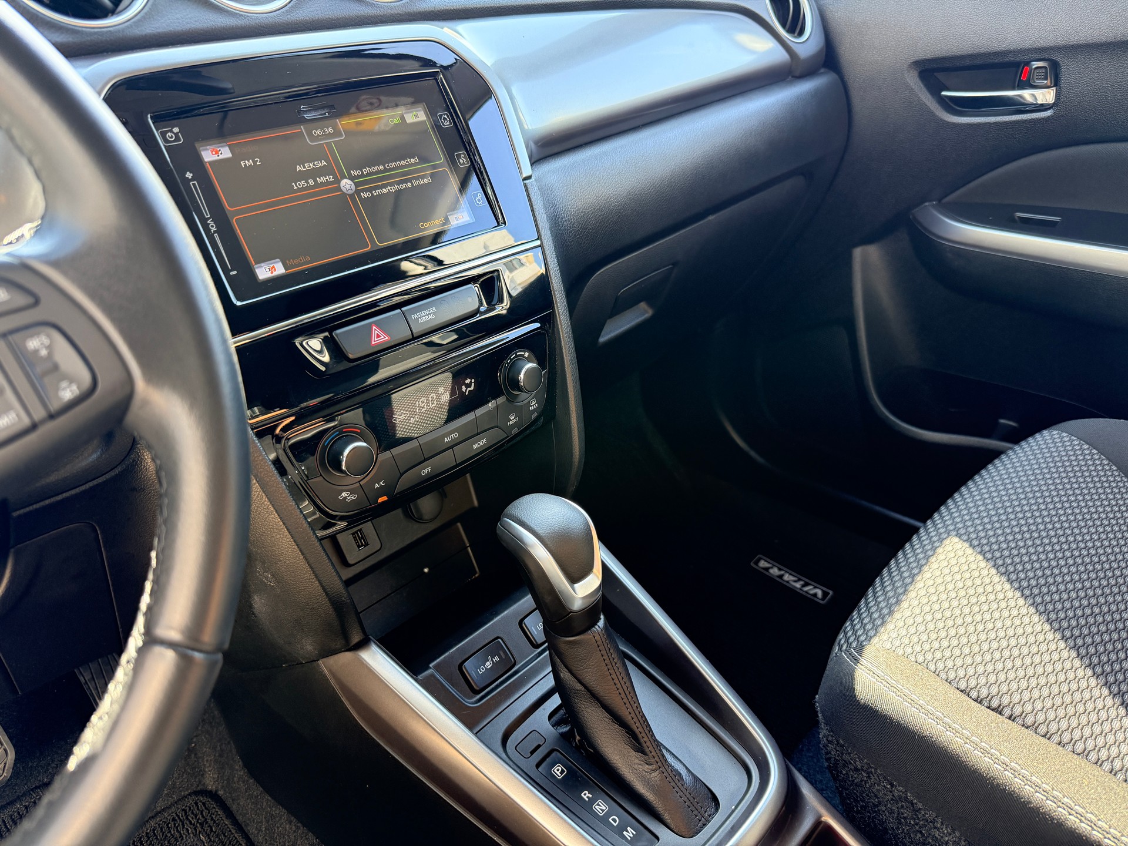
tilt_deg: -29.6
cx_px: 564
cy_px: 423
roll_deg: +1.9
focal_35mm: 24
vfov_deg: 56.8
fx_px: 782
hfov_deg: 71.6
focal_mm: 6.76
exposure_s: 1/170
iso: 200
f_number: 1.78
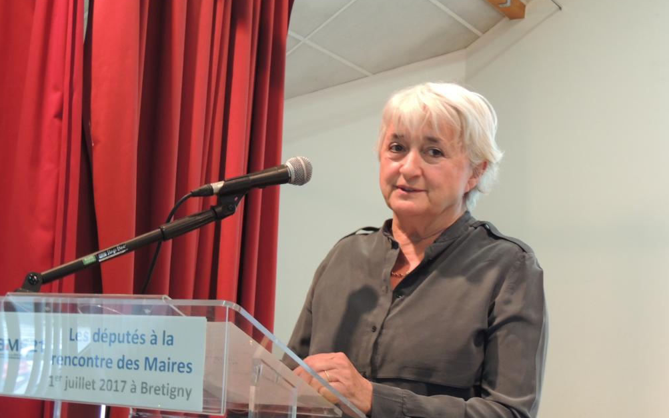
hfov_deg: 37.5
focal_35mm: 54
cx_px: 339
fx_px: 985
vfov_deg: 24.0
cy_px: 236
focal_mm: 8.9
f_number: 3.6
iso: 400
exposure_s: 1/13
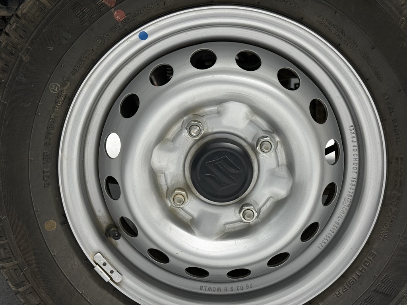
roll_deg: +1.2
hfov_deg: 39.7
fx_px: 564
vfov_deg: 30.3
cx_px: 204
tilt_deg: -10.2
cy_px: 152
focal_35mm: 48
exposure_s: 1/50
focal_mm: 6.76
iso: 200
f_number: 1.78
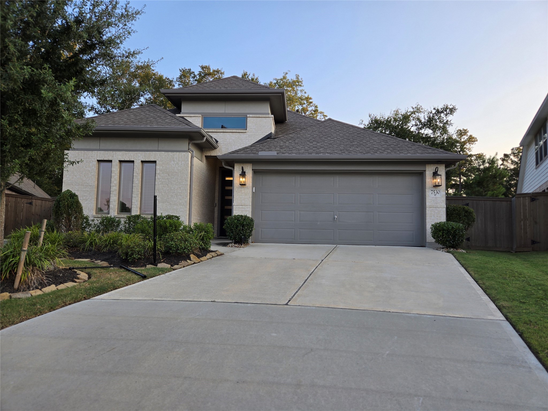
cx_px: 274
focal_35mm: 23
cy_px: 206
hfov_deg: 73.9
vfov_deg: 58.9
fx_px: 364
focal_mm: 5.4
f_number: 1.8
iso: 25
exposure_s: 1/337
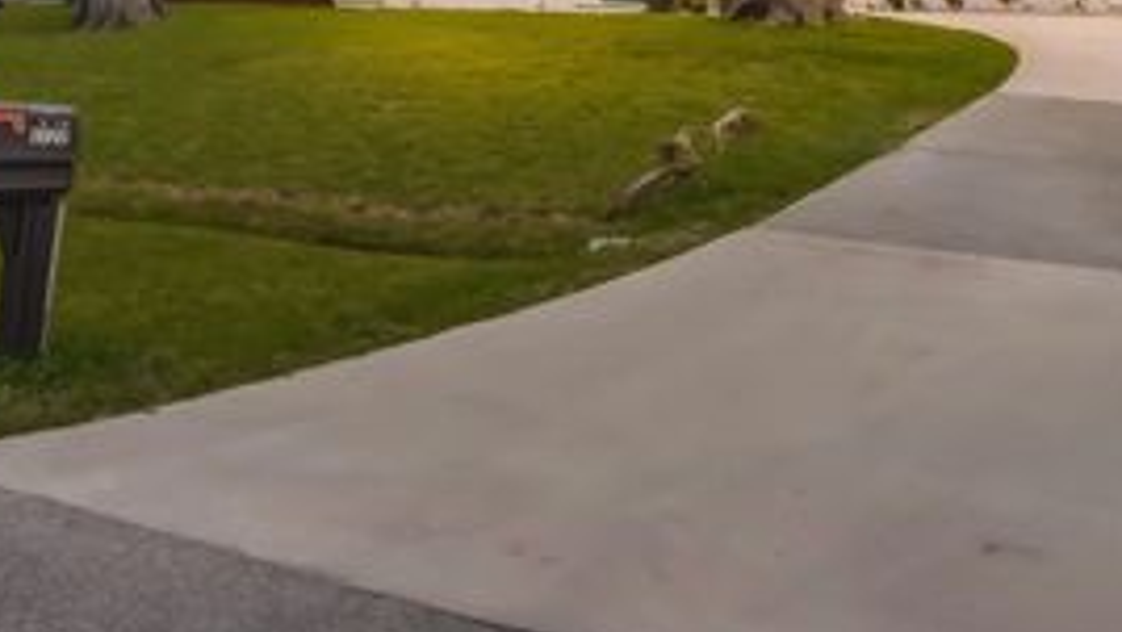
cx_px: 741
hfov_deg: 49.6
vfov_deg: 27.3
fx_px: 1191
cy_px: -57
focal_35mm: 40
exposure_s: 1/500
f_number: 8
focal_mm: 16
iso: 1600
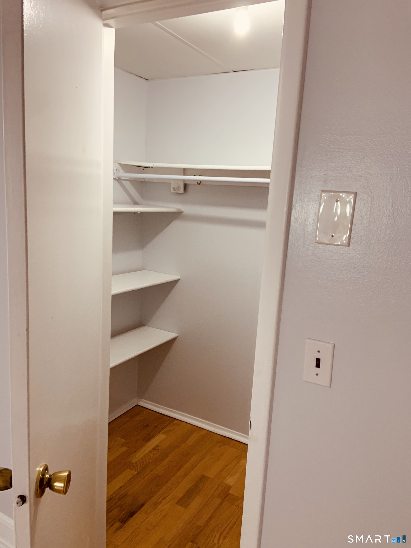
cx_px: 206
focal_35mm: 26
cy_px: 274
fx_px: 412
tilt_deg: -8.1
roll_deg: -3.7
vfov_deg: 67.3
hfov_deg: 53.1
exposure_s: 1/60
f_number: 1.8
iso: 125
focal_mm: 4.25
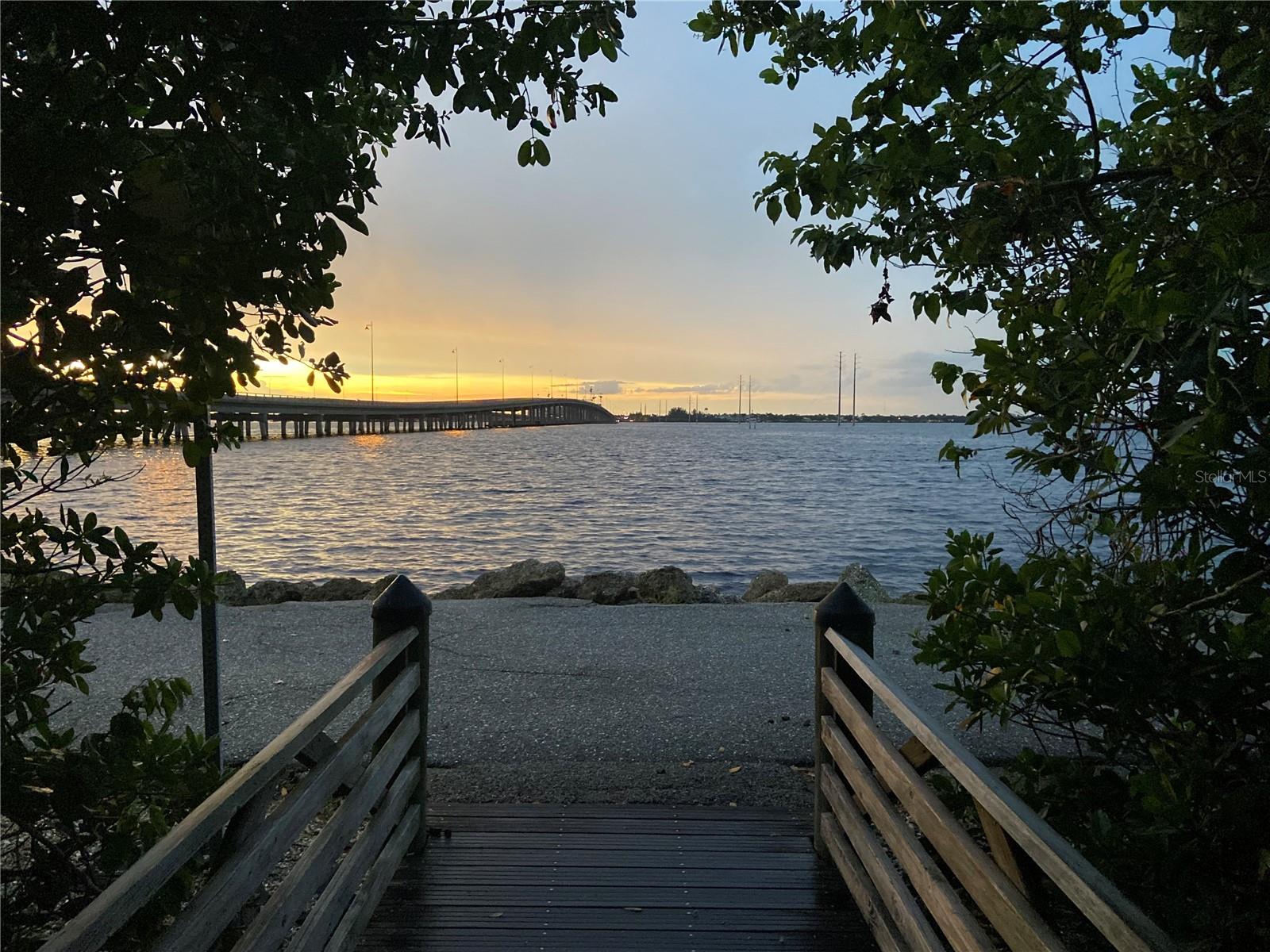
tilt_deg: -4.6
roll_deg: -0.5
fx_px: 954
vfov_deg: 53.1
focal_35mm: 26
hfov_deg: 67.3
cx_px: 635
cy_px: 476
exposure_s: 1/30
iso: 500
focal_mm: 4.25
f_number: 1.8
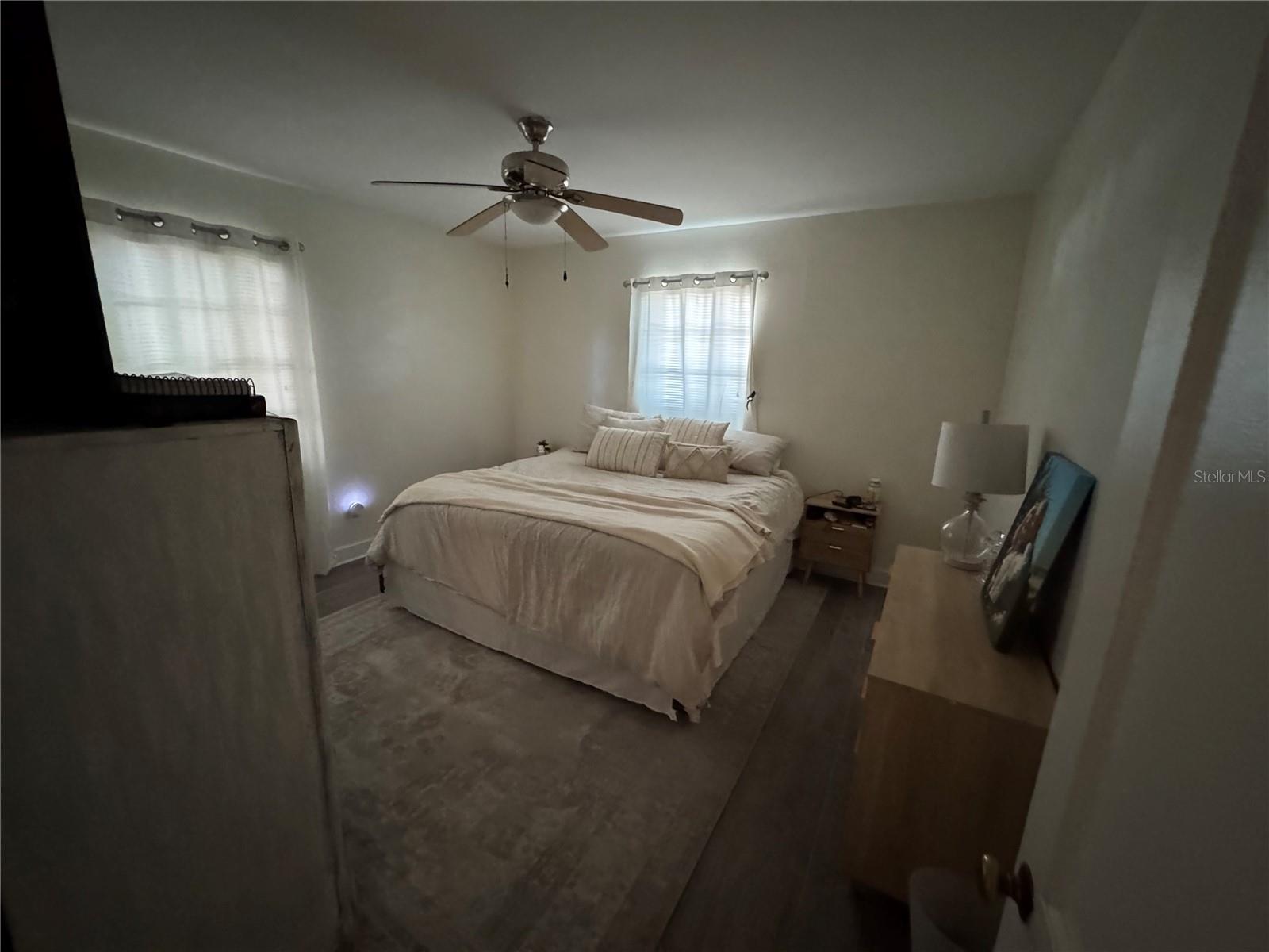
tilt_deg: -13.3
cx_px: 634
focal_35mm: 14
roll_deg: -1.6
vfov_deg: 85.7
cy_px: 476
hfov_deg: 102.1
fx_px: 513
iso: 1250
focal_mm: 2.22
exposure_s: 1/40
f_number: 2.2
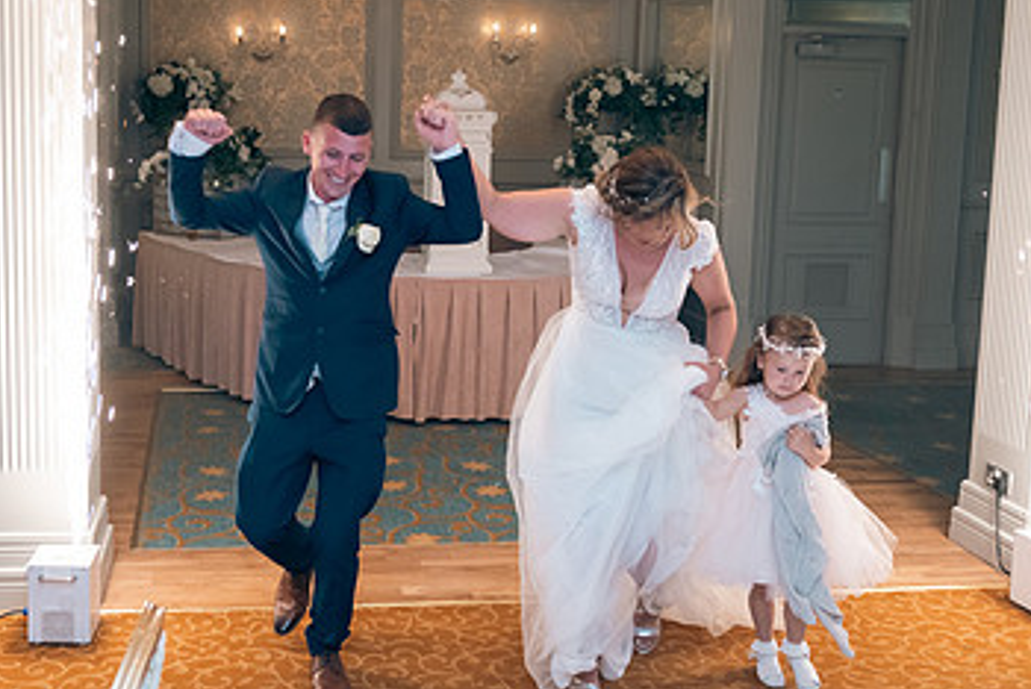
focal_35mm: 48
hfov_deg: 40.8
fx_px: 1376
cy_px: 281
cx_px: 380
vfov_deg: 28.1
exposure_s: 1/160
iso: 640
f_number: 3.5
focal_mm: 29
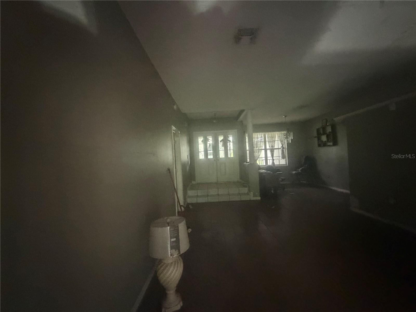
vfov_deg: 85.7
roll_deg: +2.7
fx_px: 168
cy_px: 156
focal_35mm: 14
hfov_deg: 102.1
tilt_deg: +0.6
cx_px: 208
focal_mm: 2.22
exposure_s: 1/30
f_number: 2.2
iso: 1600
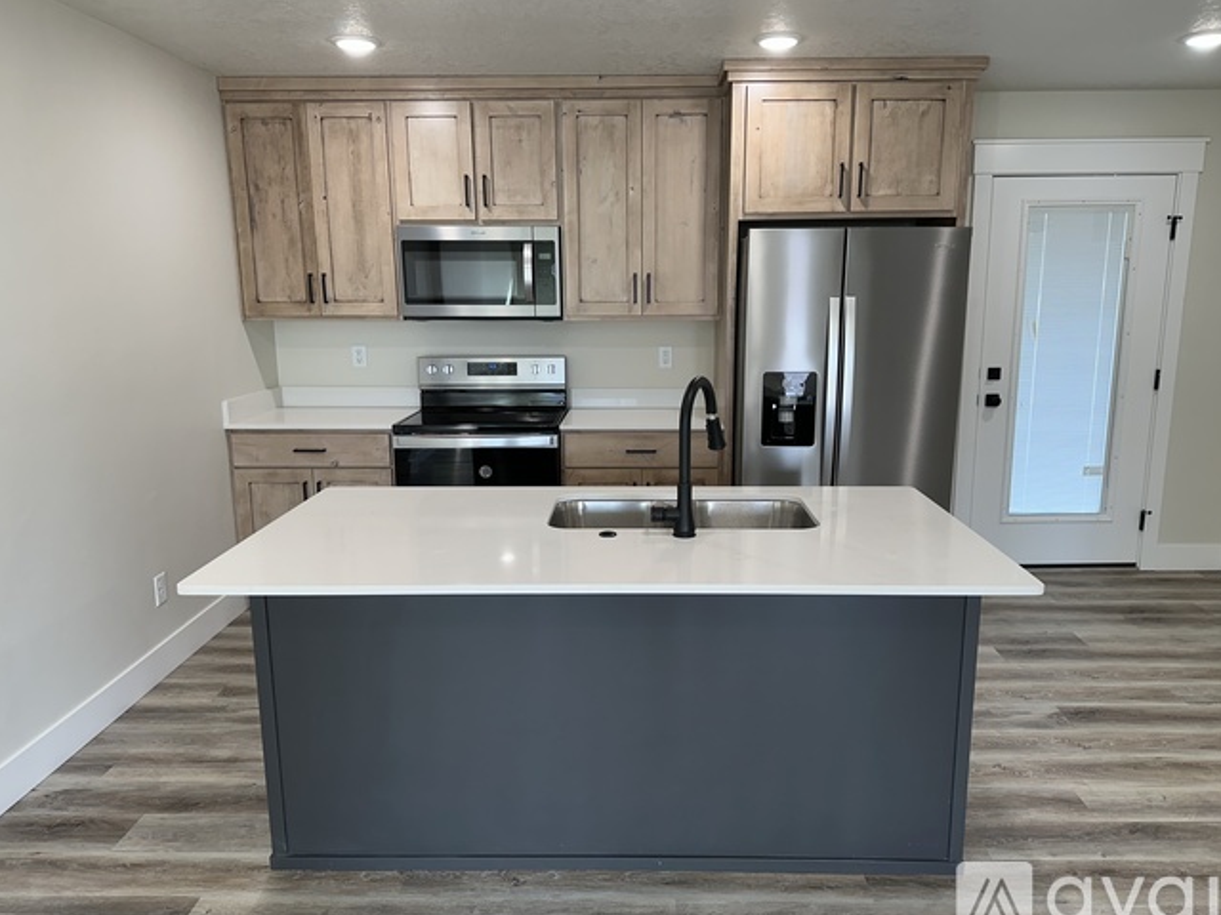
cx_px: 629
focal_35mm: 25
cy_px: 461
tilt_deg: -10.7
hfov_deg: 69.4
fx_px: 882
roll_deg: +0.1
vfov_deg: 54.9
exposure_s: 1/120
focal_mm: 6.86
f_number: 1.78
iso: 100
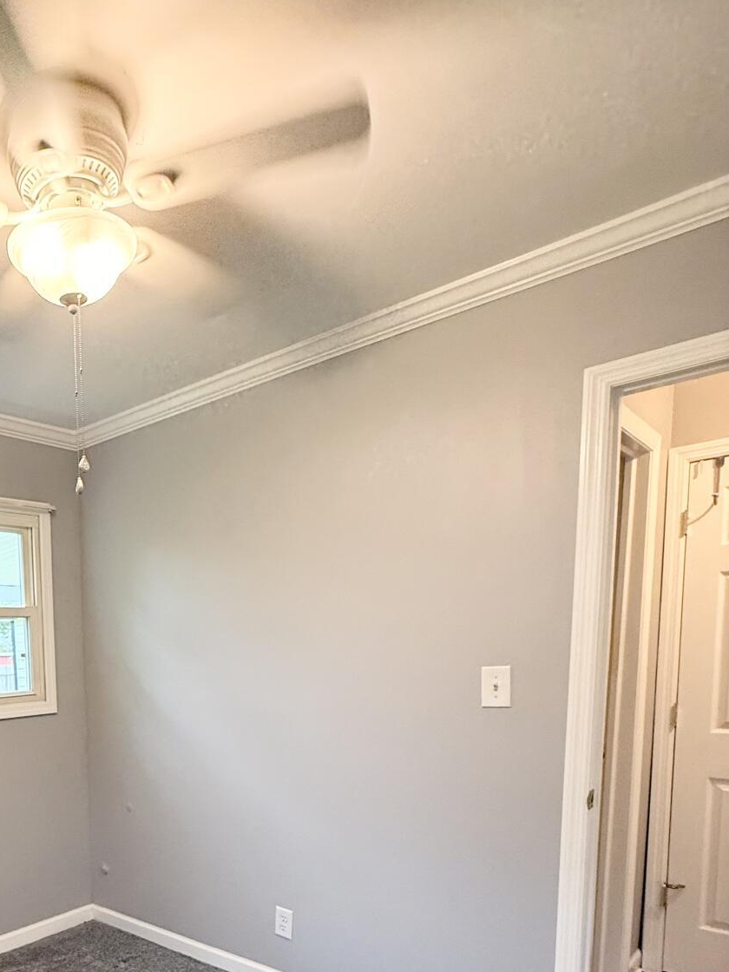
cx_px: 79
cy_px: 735
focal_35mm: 25
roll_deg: +2.0
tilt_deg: -5.4
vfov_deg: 65.0
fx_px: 702
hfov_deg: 49.2
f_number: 2.2
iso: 320
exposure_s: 1/60
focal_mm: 2.22
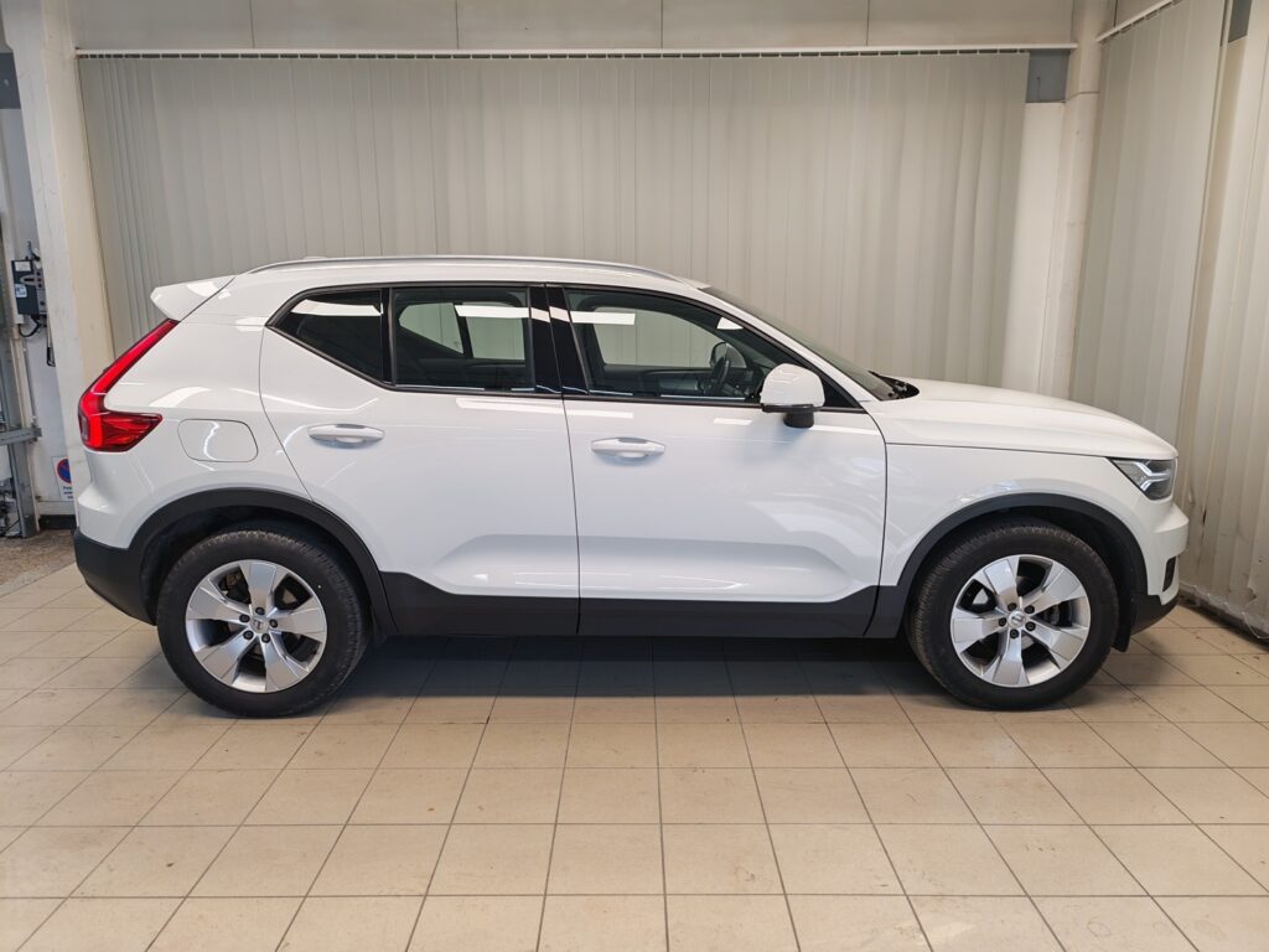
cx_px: 634
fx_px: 843
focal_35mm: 23
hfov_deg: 73.9
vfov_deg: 58.9
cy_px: 476
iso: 80
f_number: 1.6
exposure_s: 1/100
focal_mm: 5.4
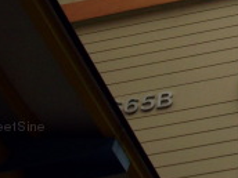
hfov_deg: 15.5
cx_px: 345
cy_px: -10
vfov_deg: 12.4
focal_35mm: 118
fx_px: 811
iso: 80
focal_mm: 6.2
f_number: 5.6
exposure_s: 1/800
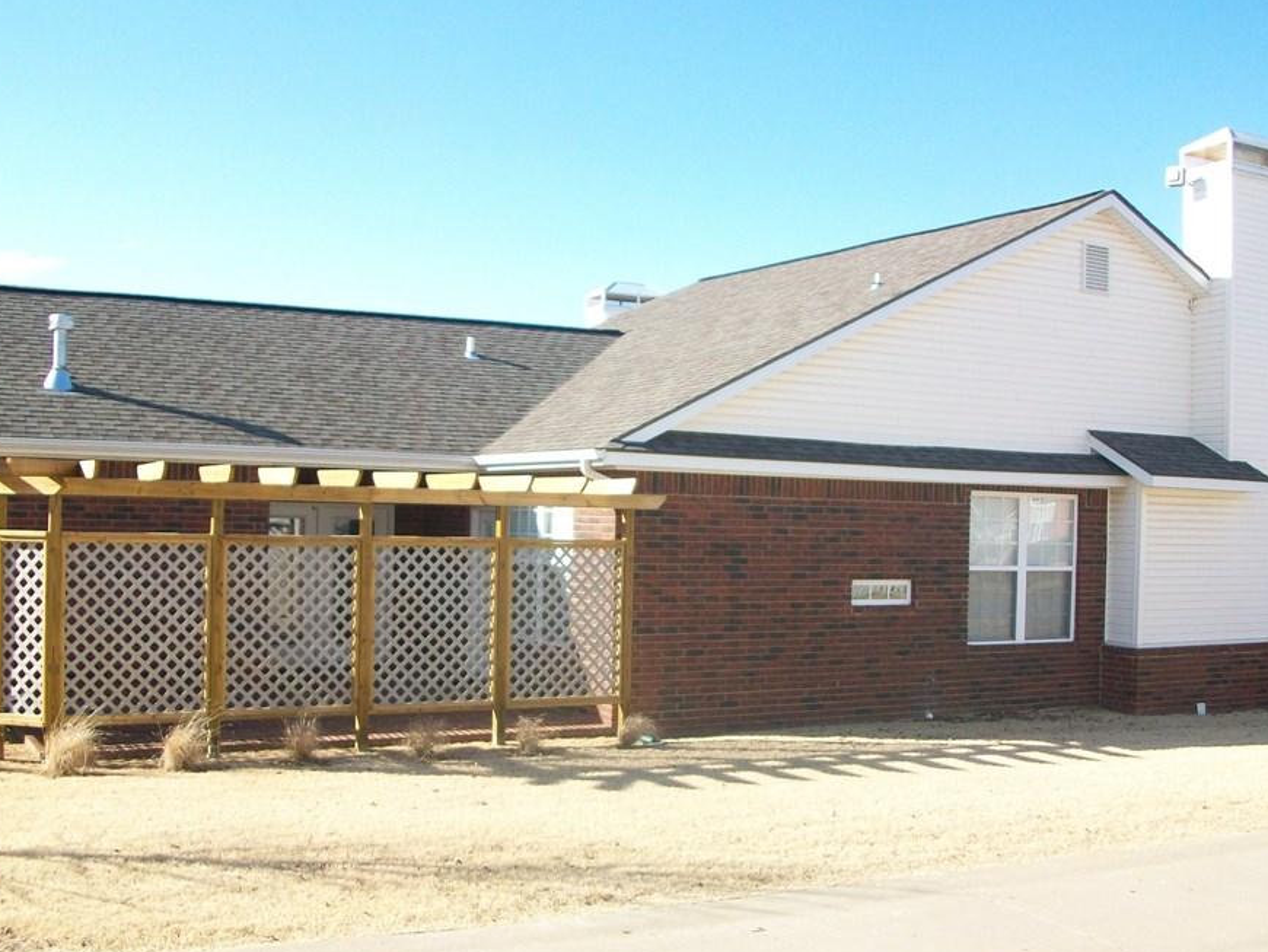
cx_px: 631
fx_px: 1466
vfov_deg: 35.9
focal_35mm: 40
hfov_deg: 46.8
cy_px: 529
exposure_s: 1/593
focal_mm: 5.7
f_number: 2.8
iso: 80
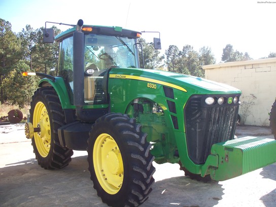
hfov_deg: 52.6
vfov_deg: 40.7
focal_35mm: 35
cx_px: 138
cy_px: 104
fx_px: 279
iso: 80
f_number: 2.8
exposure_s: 1/320
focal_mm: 7.54
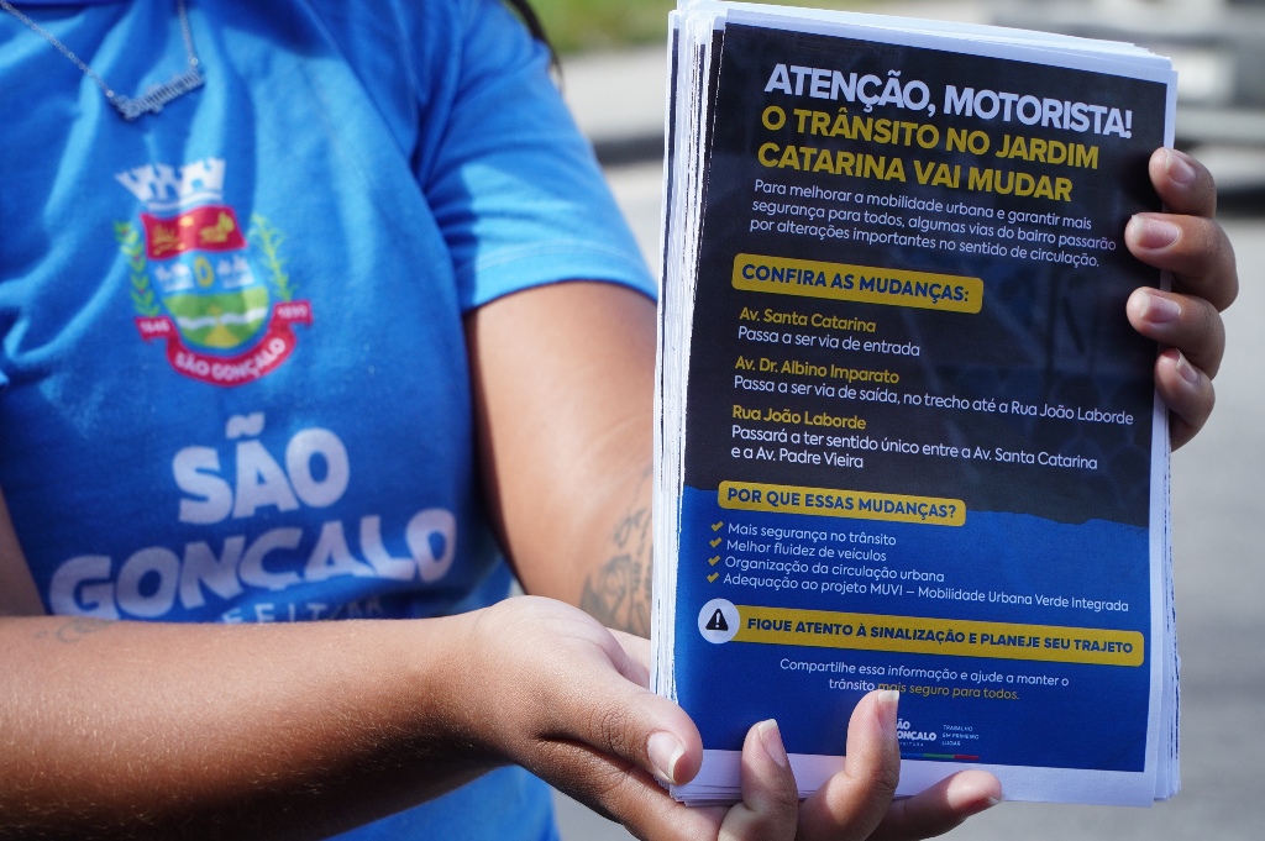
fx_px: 4213
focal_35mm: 120
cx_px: 632
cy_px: 420
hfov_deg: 17.1
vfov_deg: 11.4
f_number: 8
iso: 400
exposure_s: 1/250
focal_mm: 80
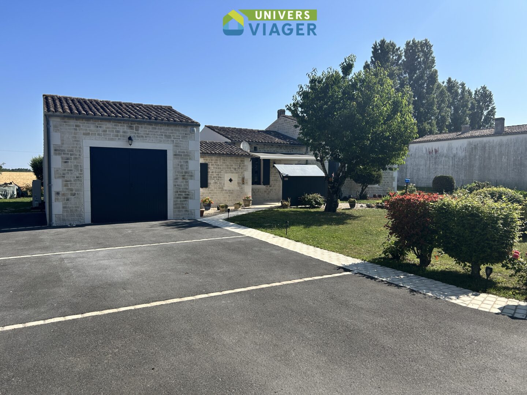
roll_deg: +0.1
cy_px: 198
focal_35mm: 26
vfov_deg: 53.1
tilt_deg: -3.6
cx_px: 264
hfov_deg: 67.3
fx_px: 396
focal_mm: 5.7
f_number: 1.5
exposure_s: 1/4274
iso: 50
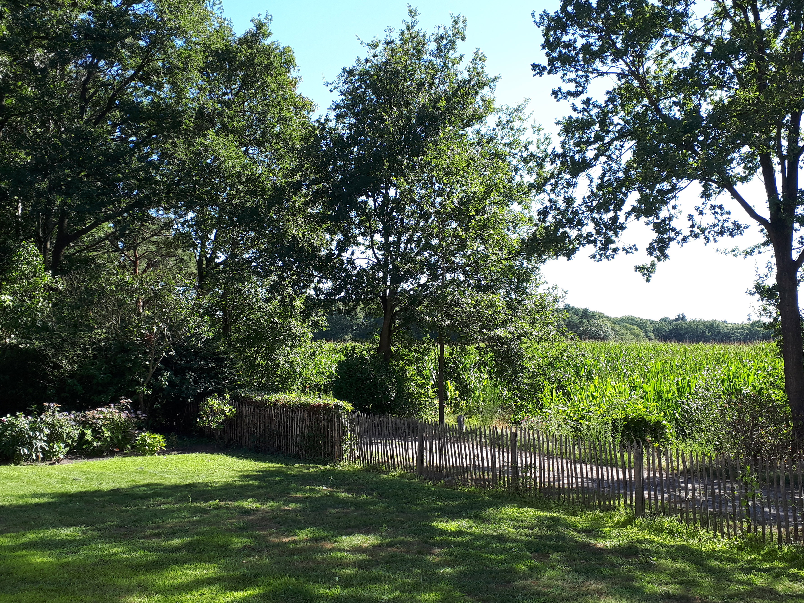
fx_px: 813
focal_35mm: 35
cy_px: 285
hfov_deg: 52.6
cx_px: 399
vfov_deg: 40.7
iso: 40
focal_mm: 3.6
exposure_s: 1/438
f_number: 1.9
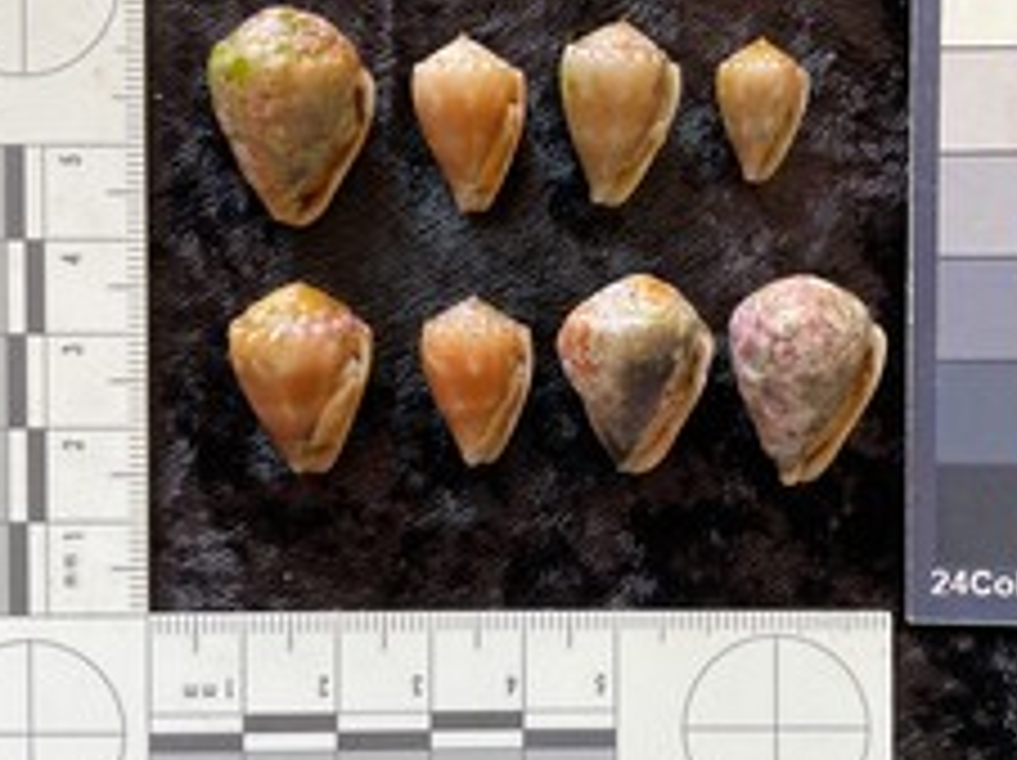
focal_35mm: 45
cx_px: 612
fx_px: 1321
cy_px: 376
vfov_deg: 32.1
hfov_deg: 41.9
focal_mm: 3
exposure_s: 1/60
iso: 64
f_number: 1.8
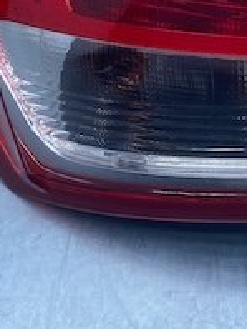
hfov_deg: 17.6
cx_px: 148
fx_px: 797
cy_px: 75
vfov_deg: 23.0
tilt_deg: -52.5
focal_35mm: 84
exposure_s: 1/1063
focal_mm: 4.25
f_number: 1.8
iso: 32
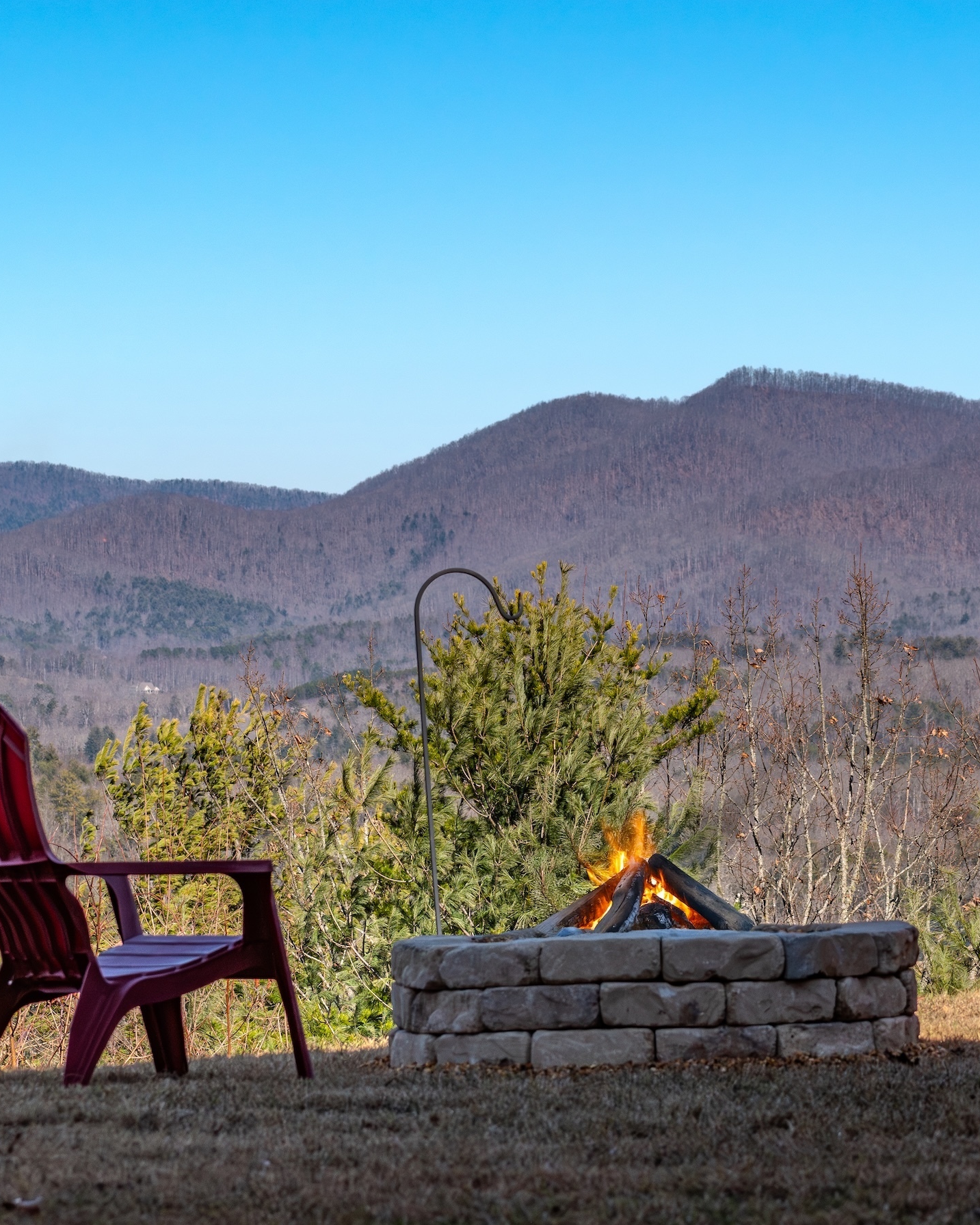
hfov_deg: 8.9
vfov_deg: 11.1
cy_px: 611
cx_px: 665
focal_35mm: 174
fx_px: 6308
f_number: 7.1
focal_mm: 82
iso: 400
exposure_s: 1/2000
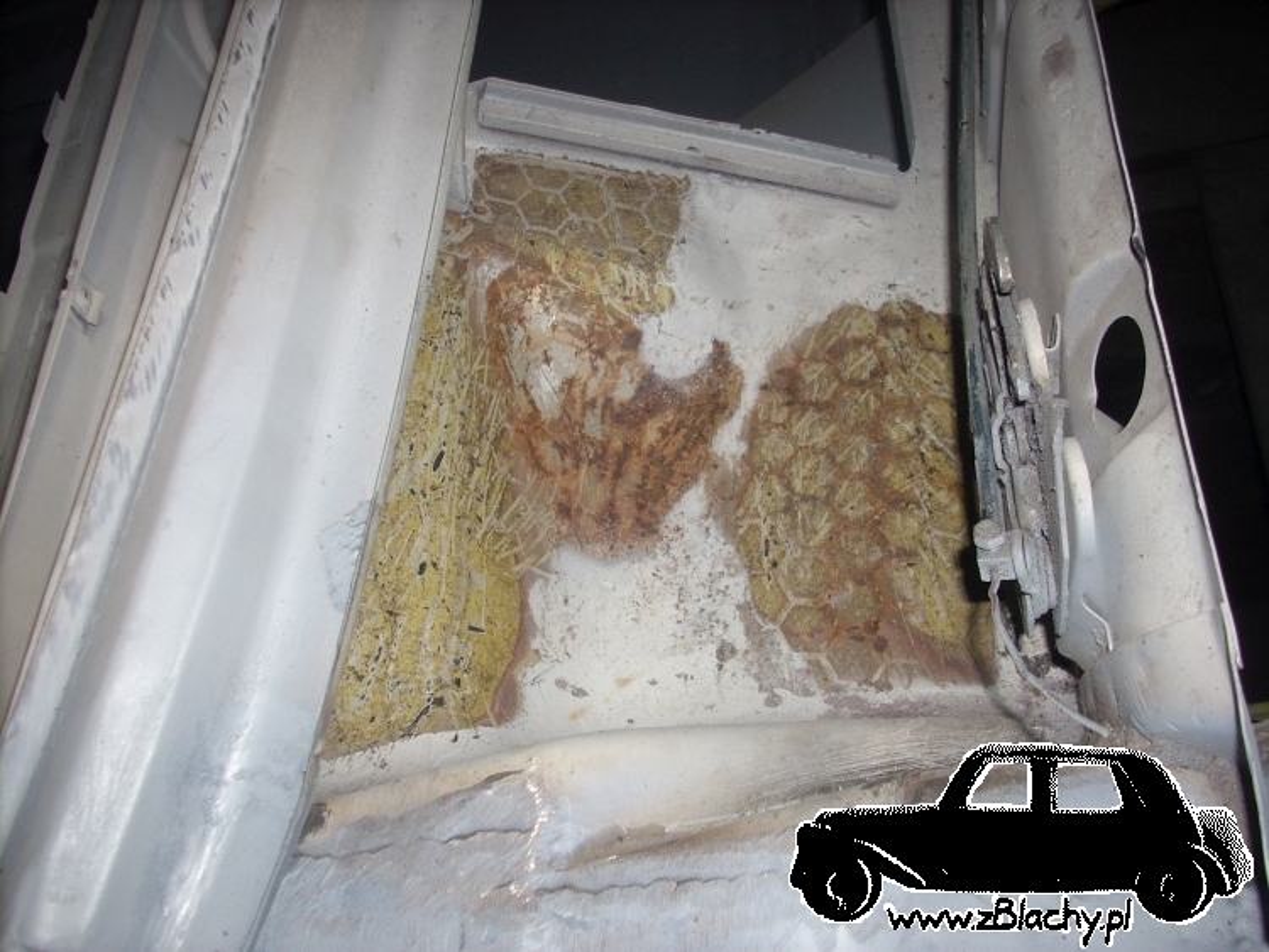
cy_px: 476
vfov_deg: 38.7
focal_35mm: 37
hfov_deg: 50.1
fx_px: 1357
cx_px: 634
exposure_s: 1/60
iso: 64
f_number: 2.8
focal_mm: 6.2
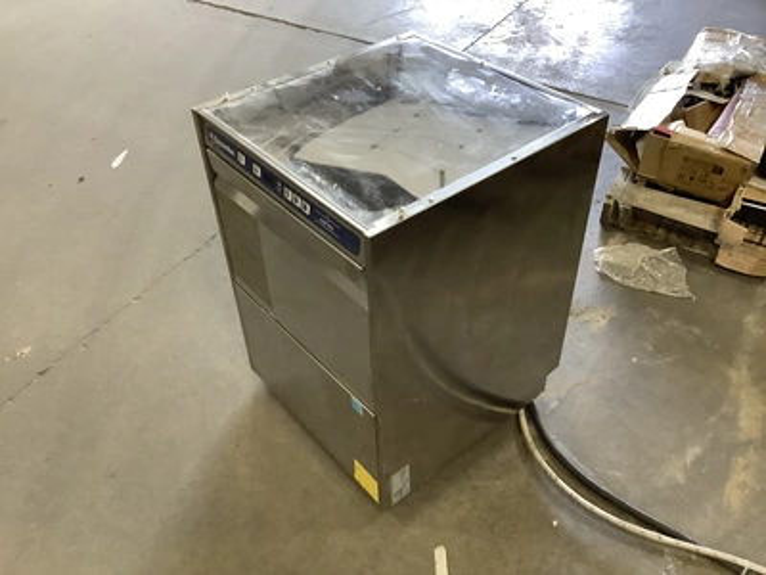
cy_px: 288
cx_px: 383
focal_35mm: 31
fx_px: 686
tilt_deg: -43.4
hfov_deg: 58.4
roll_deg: +2.9
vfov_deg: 45.4
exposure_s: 1/60
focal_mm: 3.3
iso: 400
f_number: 2.4
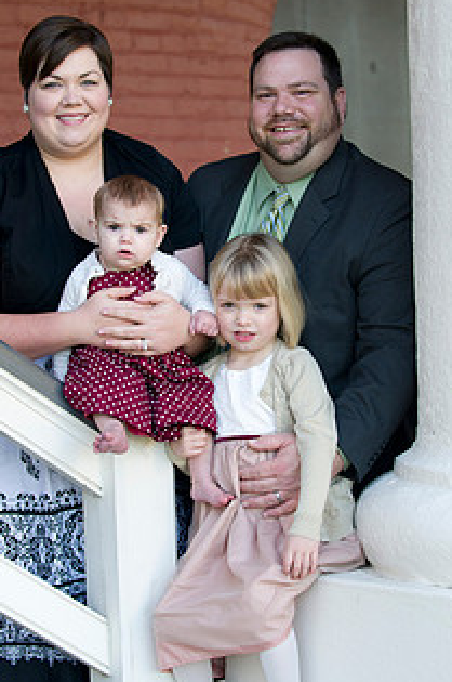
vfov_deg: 20.4
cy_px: 336
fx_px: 1889
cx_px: 202
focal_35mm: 100
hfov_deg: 13.6
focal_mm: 70
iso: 250
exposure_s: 1/250
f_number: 3.2
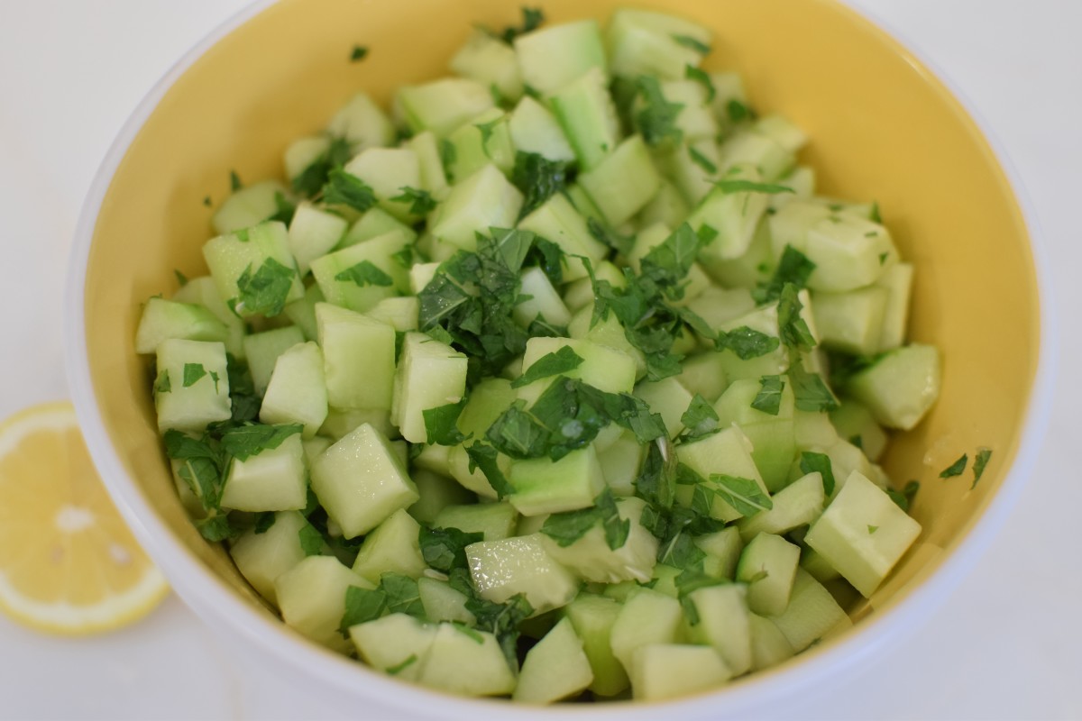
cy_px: 360
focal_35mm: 52
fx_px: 1578
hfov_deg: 37.9
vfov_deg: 25.8
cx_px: 541
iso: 500
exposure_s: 1/80
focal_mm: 35
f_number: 3.2
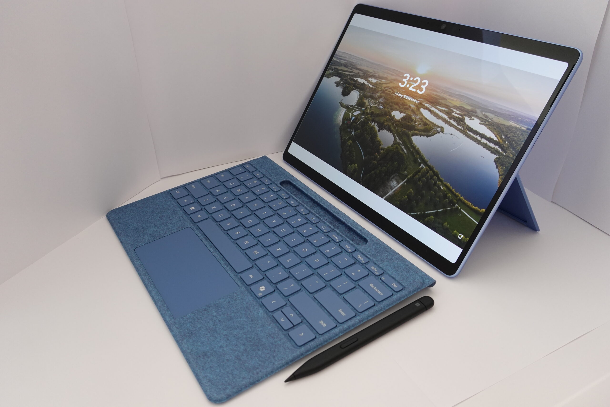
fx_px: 508
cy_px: 204
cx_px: 305
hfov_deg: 61.9
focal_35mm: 30
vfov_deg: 43.6
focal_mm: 11.09
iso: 400
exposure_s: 1/125
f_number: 3.5
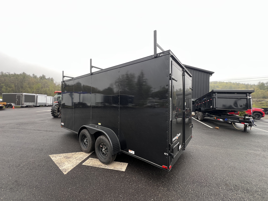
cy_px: 100
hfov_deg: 106.2
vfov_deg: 89.9
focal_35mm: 13
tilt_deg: +1.7
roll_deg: -1.7
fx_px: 101
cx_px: 134
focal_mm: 1.57
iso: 40
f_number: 1.8
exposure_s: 1/99
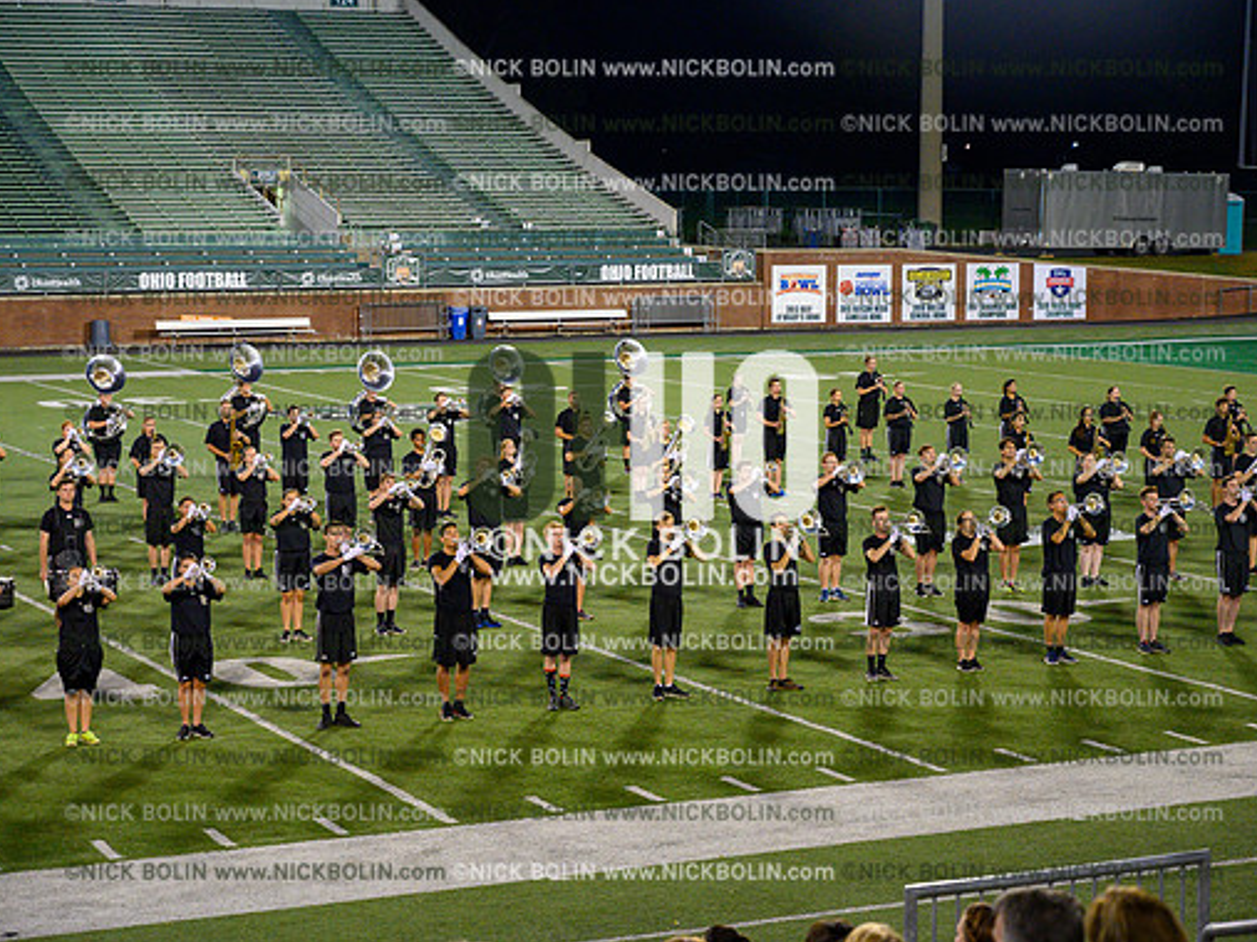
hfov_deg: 25.3
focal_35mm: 77
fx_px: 2795
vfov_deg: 19.1
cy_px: 469
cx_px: 642
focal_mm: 70
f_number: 4
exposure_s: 1/1000
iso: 4000
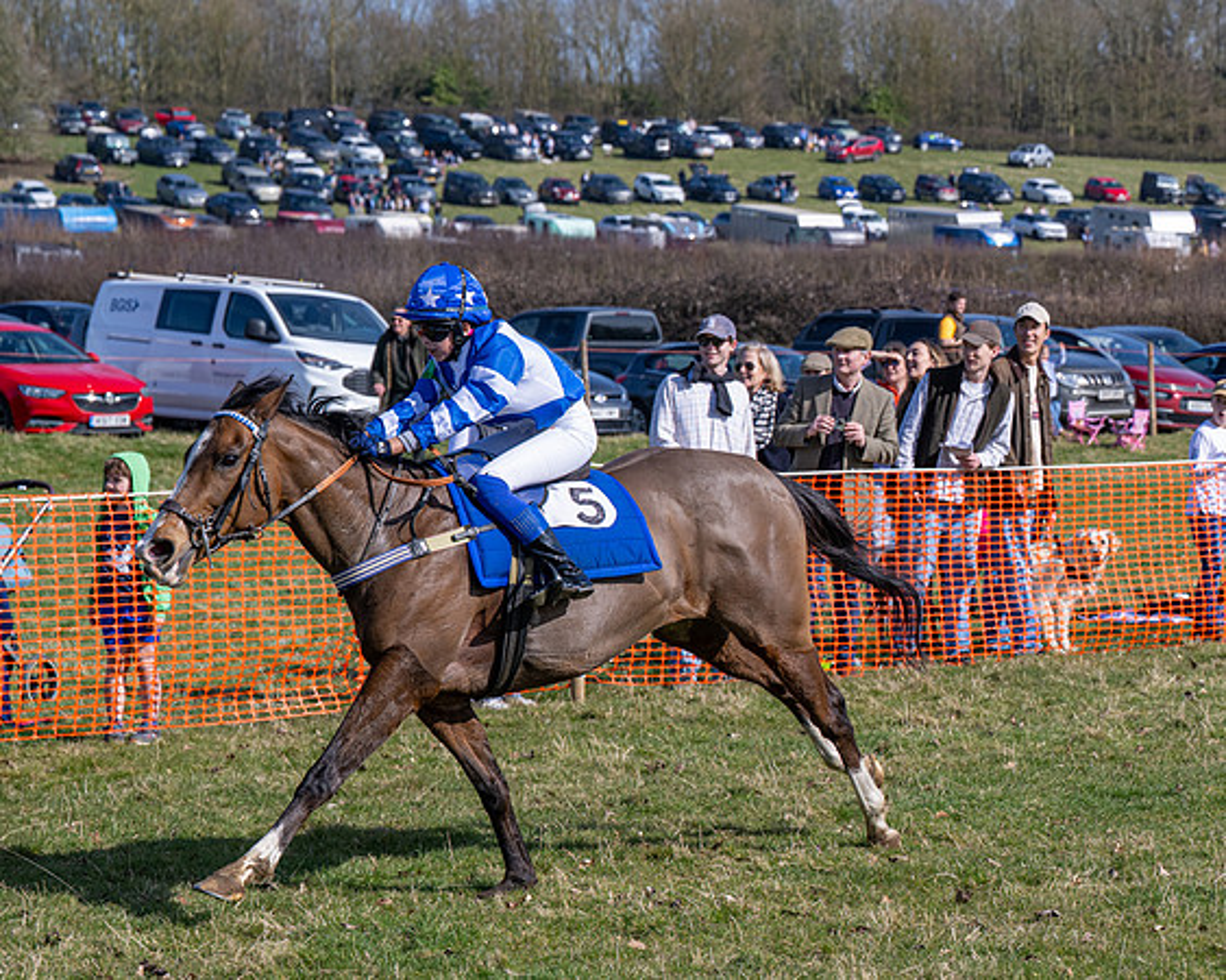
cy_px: 589
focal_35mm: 114
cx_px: 865
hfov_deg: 16.7
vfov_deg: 13.5
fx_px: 4149
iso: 200
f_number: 5
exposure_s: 1/1600
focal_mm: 74
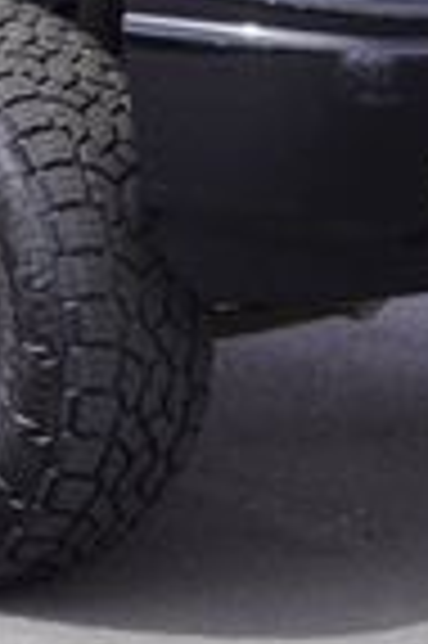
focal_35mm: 215
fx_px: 3843
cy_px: -41
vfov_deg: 9.5
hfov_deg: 6.3
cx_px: -230
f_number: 8
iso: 100
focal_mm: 32
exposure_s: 1/100
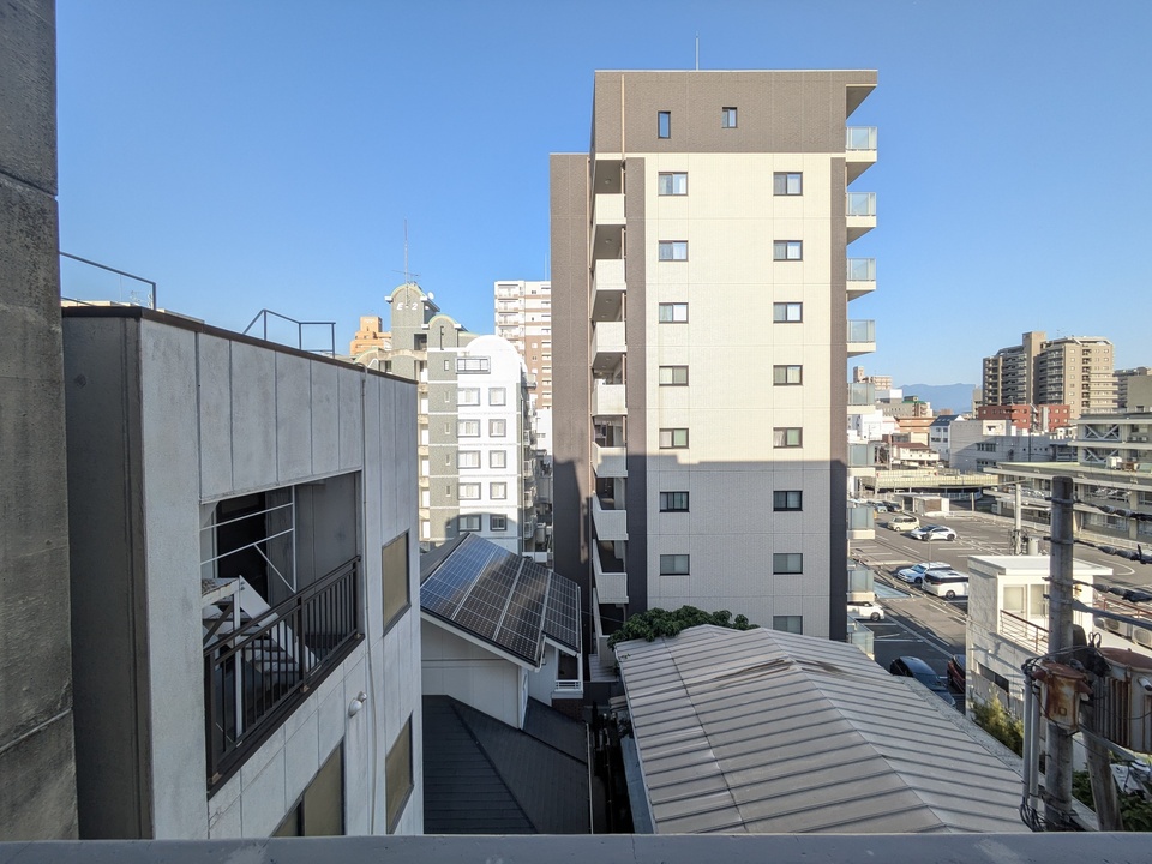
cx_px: 576
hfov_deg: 102.1
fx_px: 466
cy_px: 432
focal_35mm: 14
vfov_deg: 85.7
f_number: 2.2
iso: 49
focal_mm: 1.83
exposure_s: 1/852
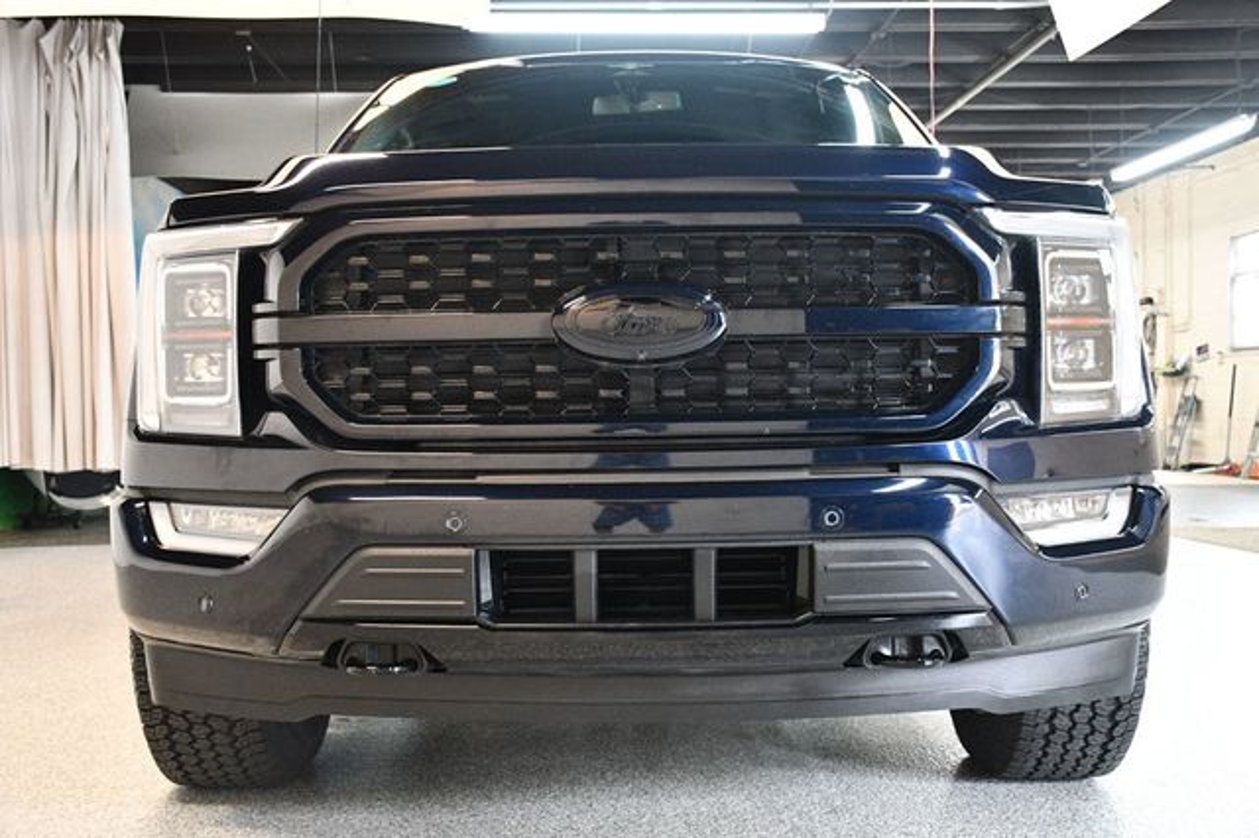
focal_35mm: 40
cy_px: 419
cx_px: 630
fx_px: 1398
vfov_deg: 33.4
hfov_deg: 48.5
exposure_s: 1/60
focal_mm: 27
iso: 3200
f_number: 4
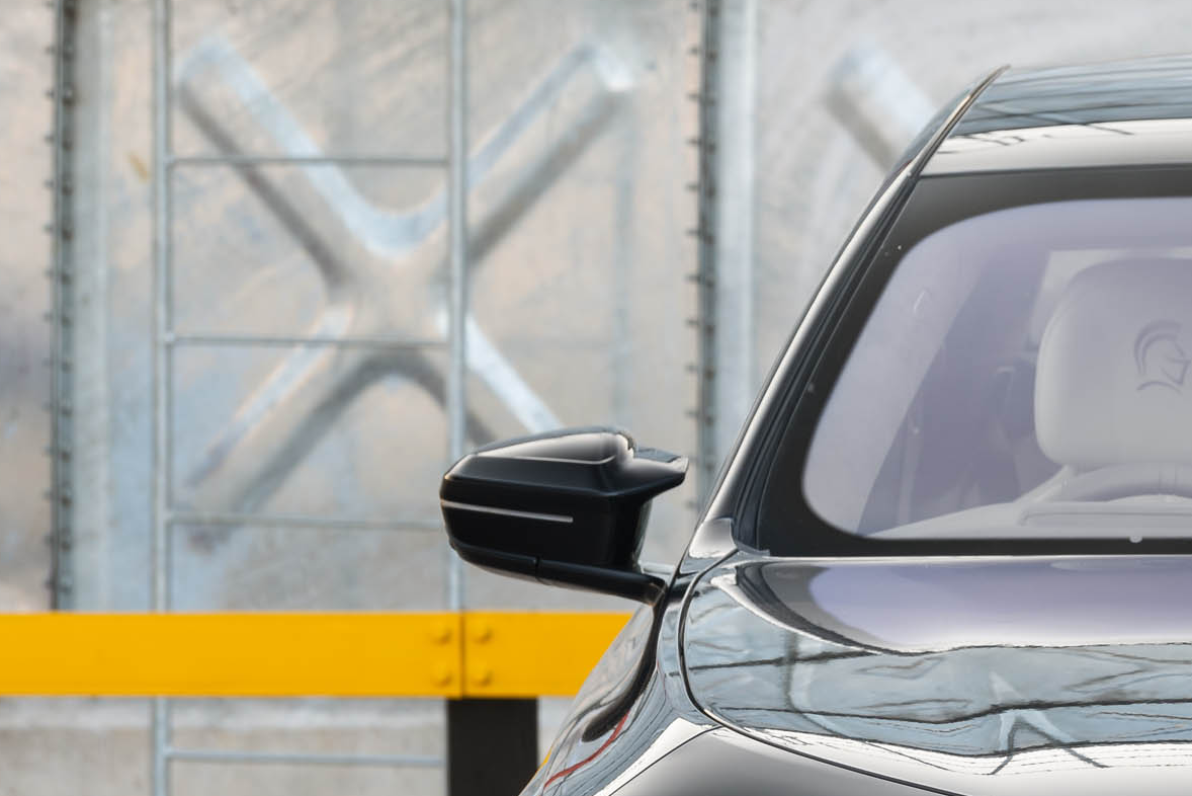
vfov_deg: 3.3
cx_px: 1562
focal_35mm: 416
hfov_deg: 4.9
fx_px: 13777
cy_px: 771
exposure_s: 1/2.5
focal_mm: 140
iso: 100
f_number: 8
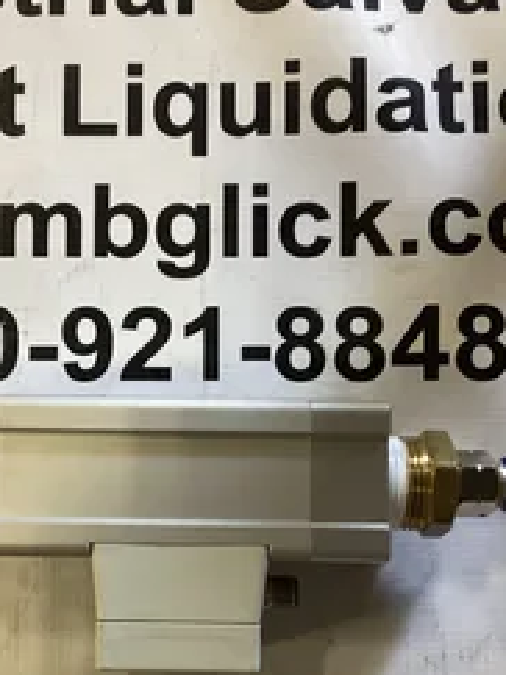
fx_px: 995
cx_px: 178
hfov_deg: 28.4
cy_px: 428
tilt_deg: -85.0
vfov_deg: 37.3
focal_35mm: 51
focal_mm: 3.3
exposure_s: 1/50
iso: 250
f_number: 2.4
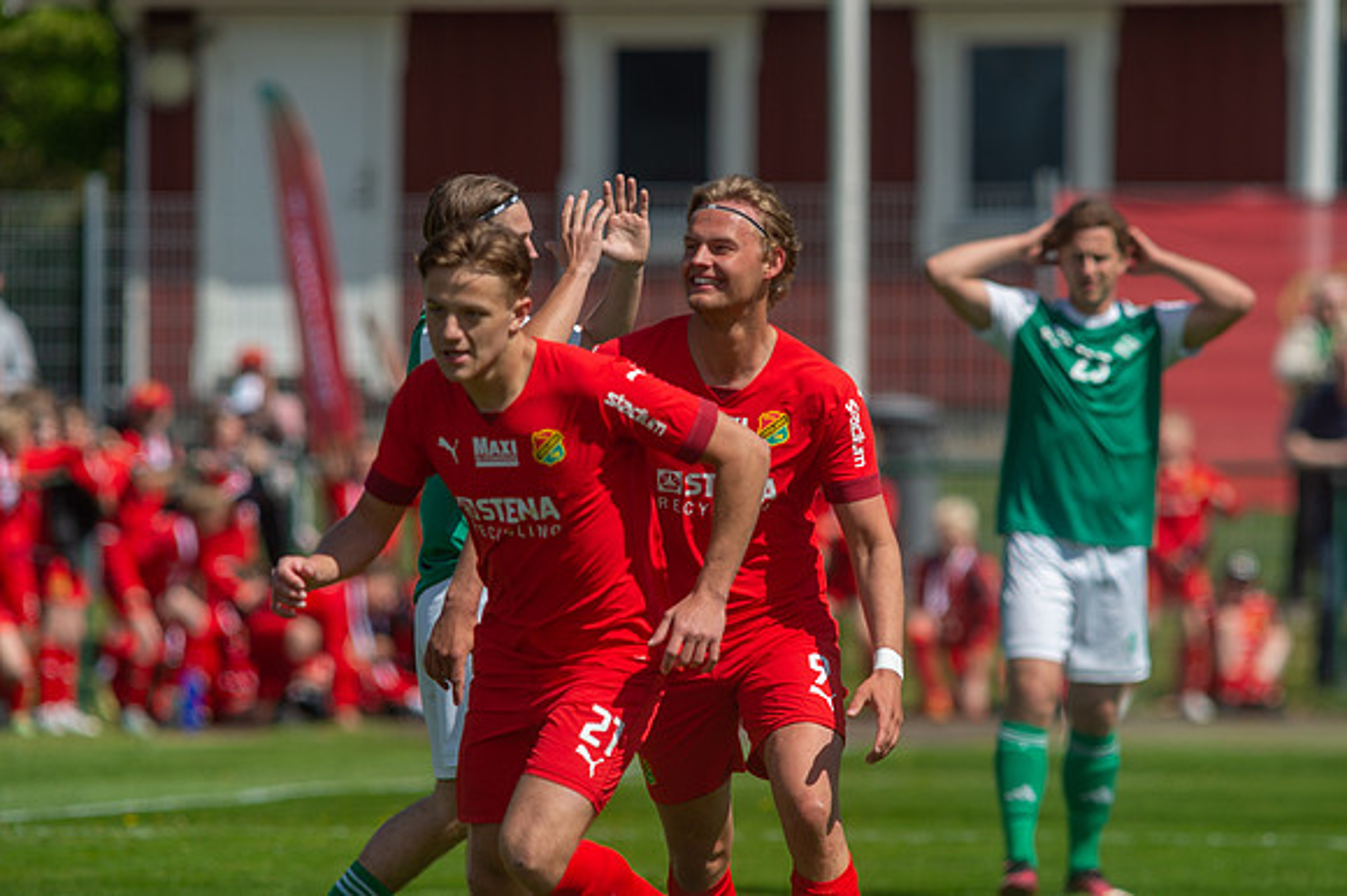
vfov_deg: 3.3
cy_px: 448
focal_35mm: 420
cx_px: 674
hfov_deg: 4.9
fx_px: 15705
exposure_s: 1/1250
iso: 100
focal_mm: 420
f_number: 4
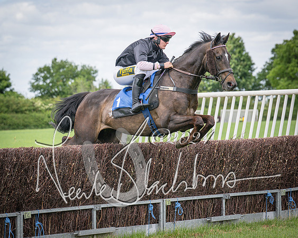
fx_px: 1426
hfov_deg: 11.9
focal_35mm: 162
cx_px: 112
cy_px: 113
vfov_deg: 9.5
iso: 400
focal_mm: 120
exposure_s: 1/2000
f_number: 4
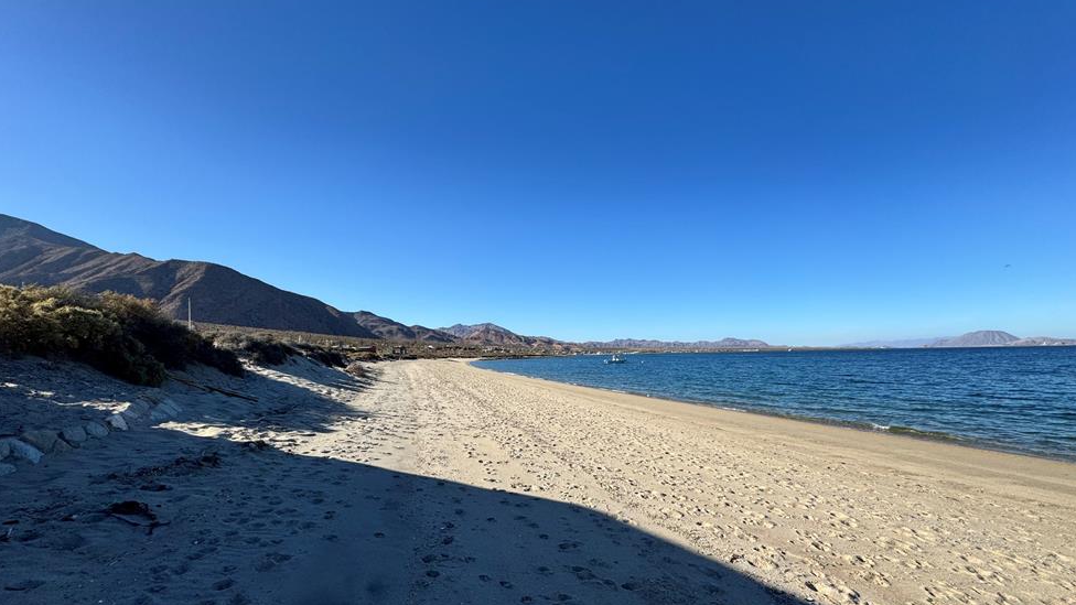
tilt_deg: +0.1
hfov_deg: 99.4
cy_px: 361
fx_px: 456
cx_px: 540
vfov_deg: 66.5
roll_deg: +0.9
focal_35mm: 16
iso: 50
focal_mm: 2.22
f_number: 2.2
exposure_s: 1/2342
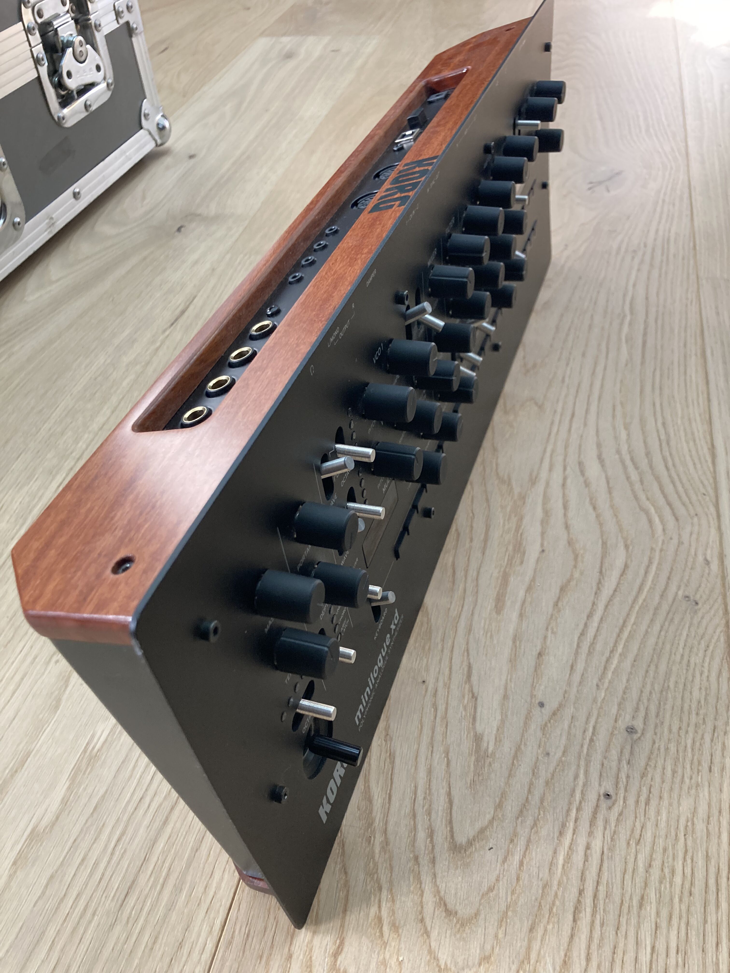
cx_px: 365
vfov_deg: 63.4
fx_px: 787
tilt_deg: -43.1
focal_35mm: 28
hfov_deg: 49.7
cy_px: 486
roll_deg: +4.7
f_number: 1.8
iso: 250
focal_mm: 3.99
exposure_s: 1/60
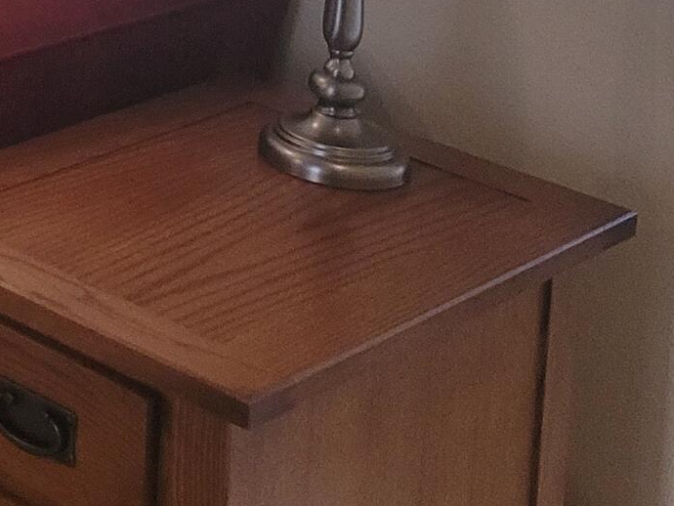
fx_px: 2201
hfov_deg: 15.0
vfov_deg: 11.7
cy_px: -520
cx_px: -569
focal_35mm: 113
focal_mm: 5.4
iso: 320
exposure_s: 1/119
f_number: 1.8
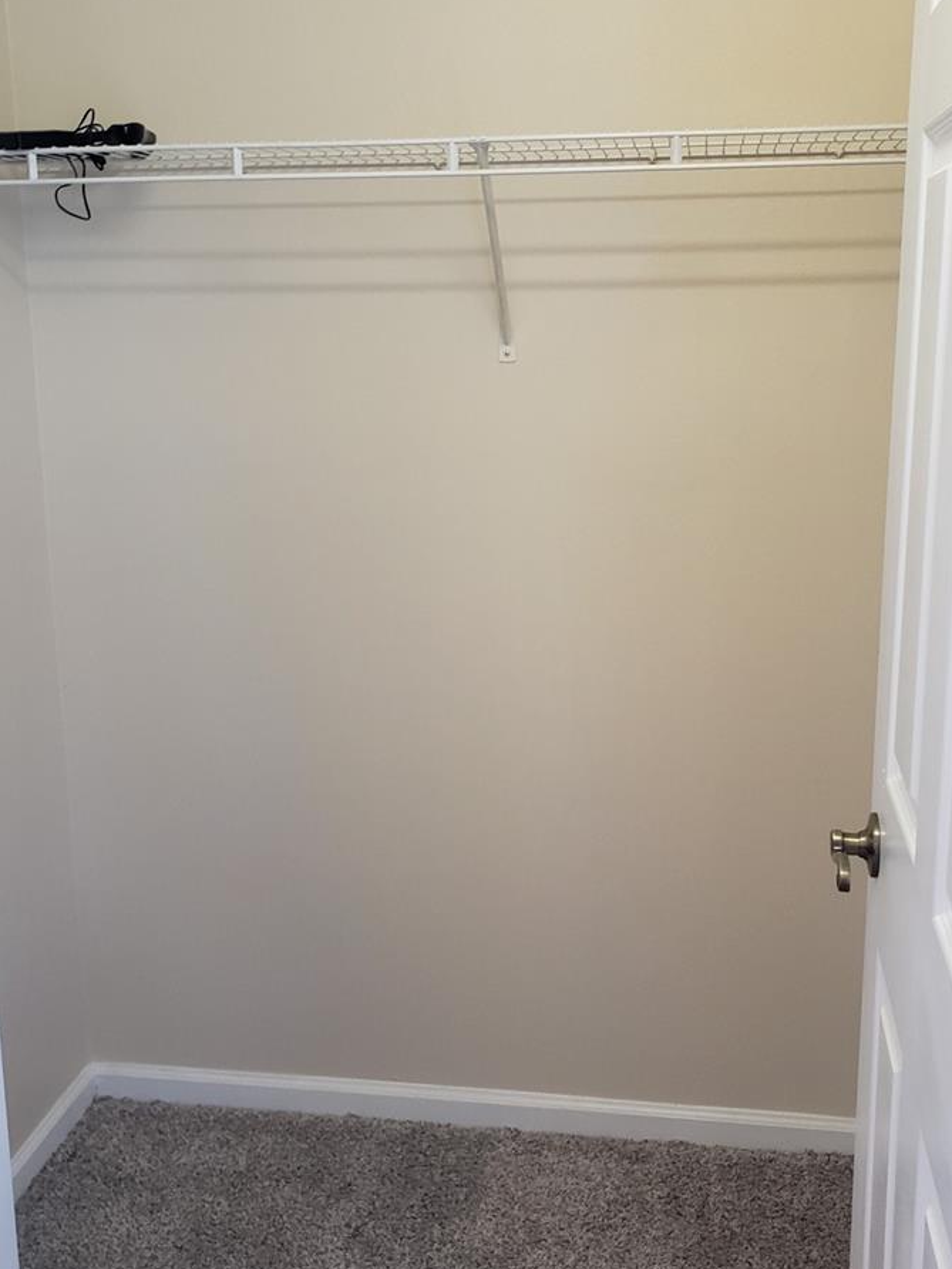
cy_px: 571
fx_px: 1282
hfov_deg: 40.7
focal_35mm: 35
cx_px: 480
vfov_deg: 52.5
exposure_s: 1/40
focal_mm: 4.3
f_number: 2.4
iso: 250
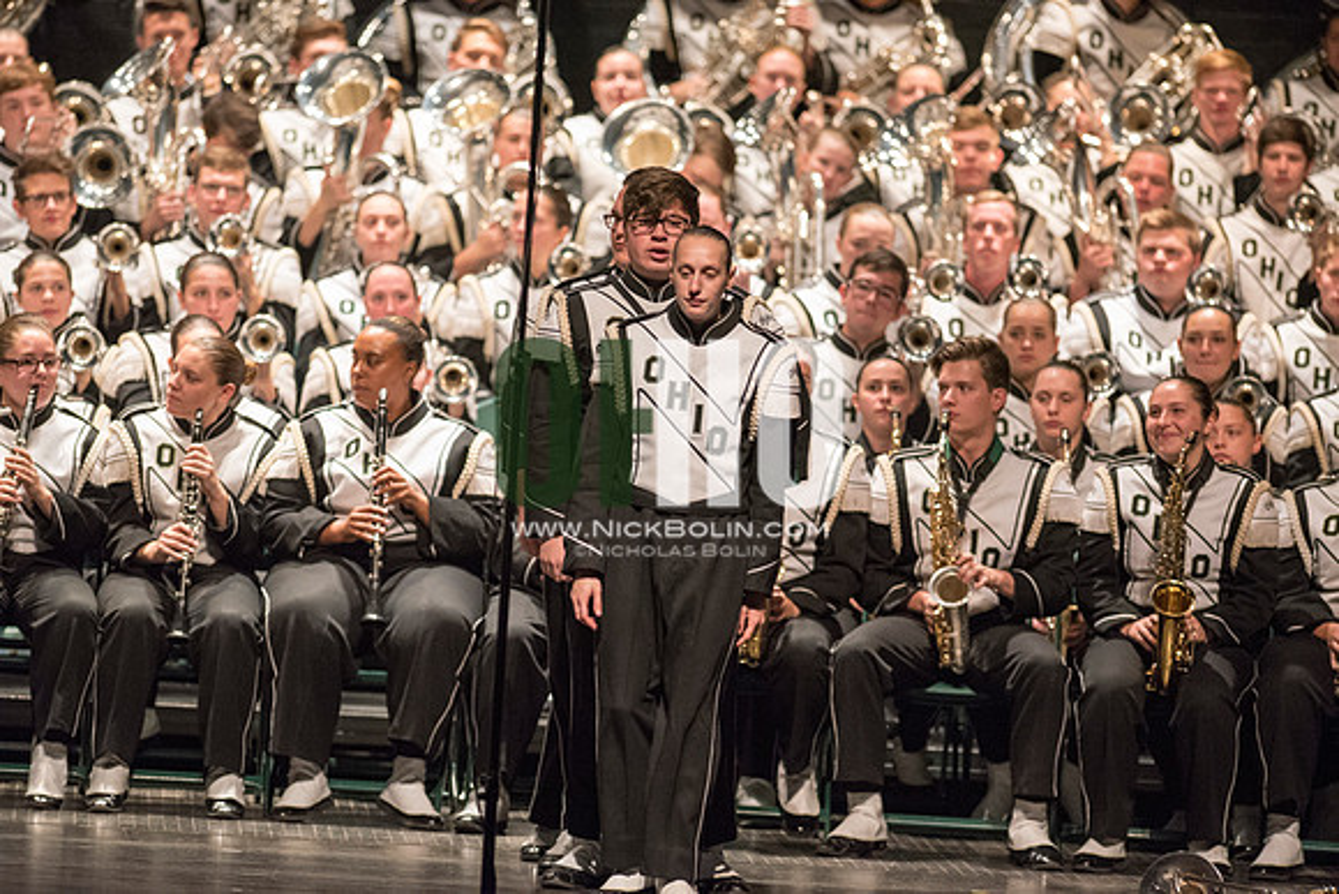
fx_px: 11160
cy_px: 447
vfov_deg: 4.6
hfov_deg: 6.9
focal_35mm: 300
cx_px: 670
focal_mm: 300
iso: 4000
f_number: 2.8
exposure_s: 1/500
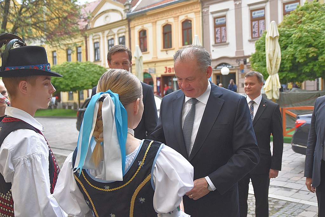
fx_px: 325
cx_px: 162
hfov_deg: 53.1
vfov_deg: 36.9
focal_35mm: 36
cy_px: 108
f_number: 2.8
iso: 800
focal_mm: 24
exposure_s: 1/2500
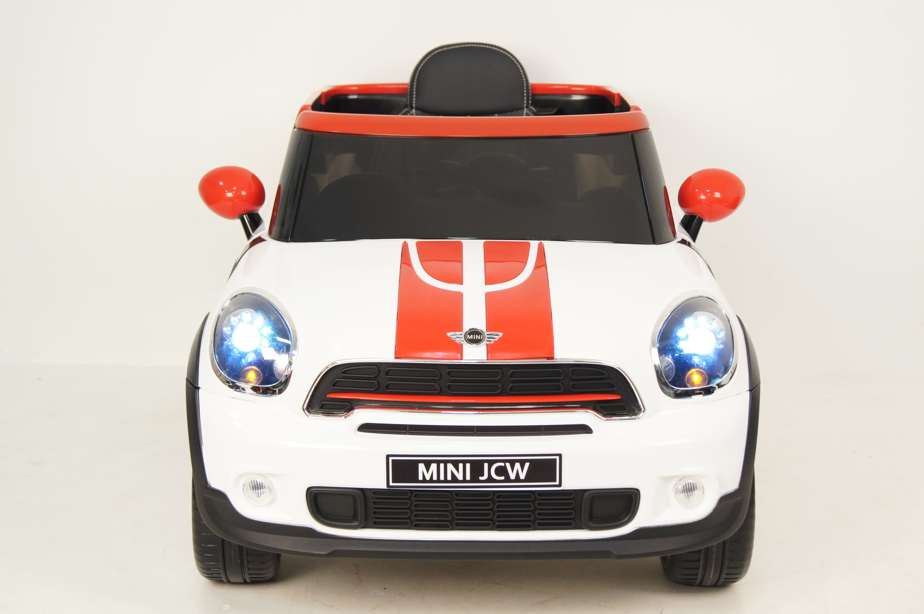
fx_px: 1731
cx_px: 462
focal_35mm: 68
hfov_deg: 29.9
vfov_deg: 20.1
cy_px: 307
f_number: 5.6
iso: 800
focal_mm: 45
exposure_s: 1/50
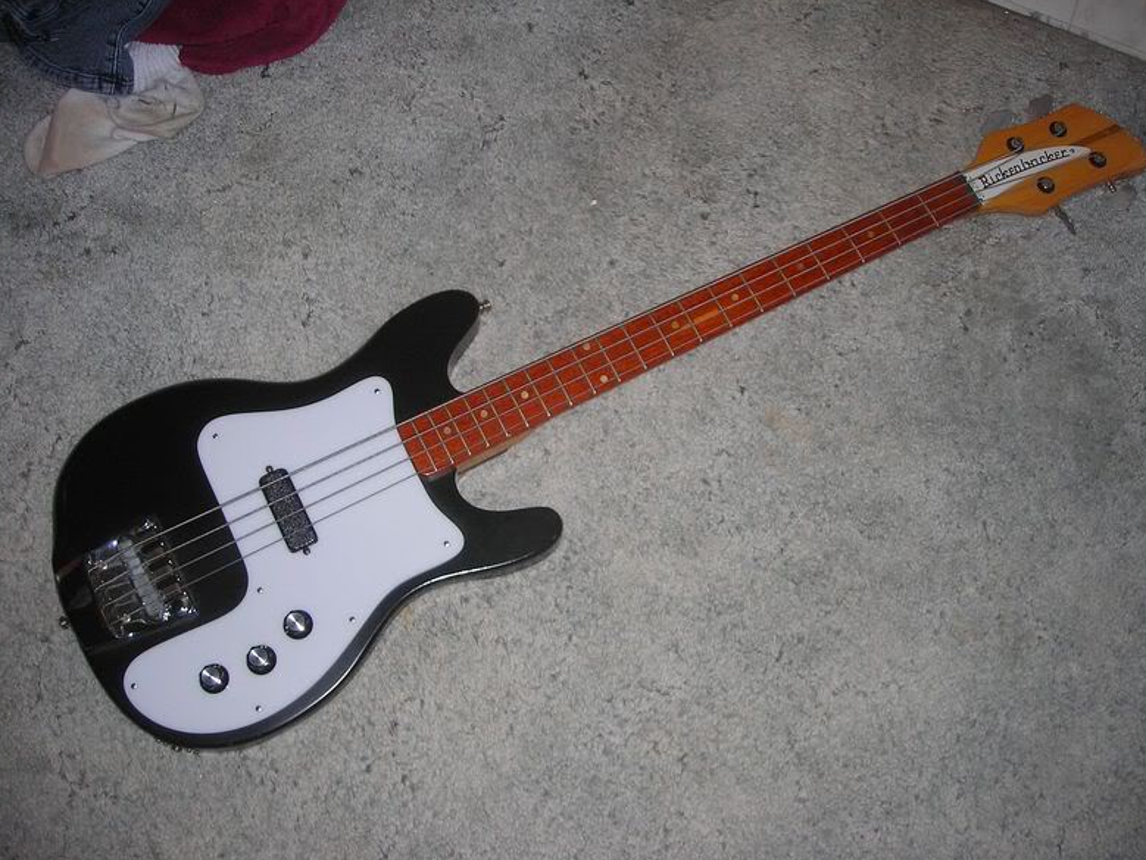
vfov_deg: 36.8
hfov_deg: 47.8
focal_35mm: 39
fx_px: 1292
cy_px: 437
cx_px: 577
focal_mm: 6.3
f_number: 3.2
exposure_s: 1/60.1
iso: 50
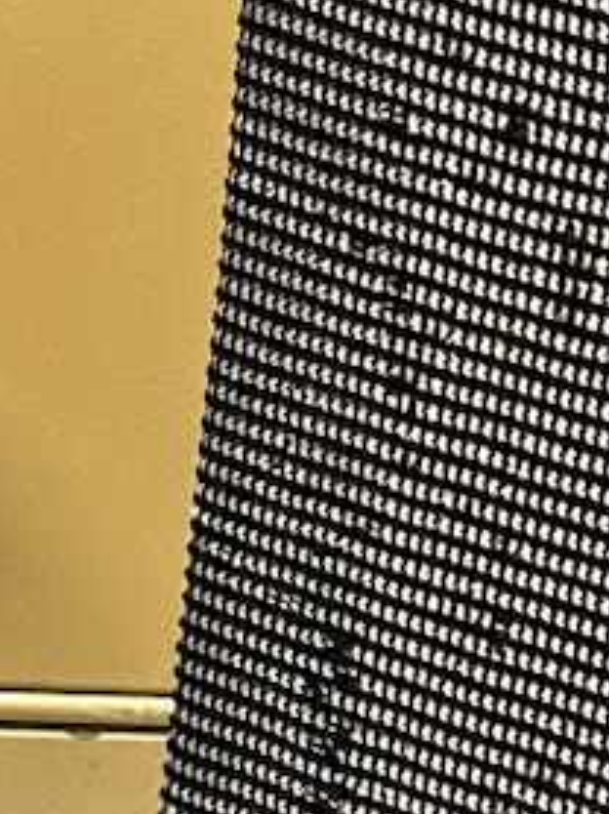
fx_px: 4158
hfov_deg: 8.4
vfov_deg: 9.0
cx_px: 533
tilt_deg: -42.2
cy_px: 2474
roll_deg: -2.5
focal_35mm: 177
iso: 200
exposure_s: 1/50
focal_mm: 6.86
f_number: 1.78
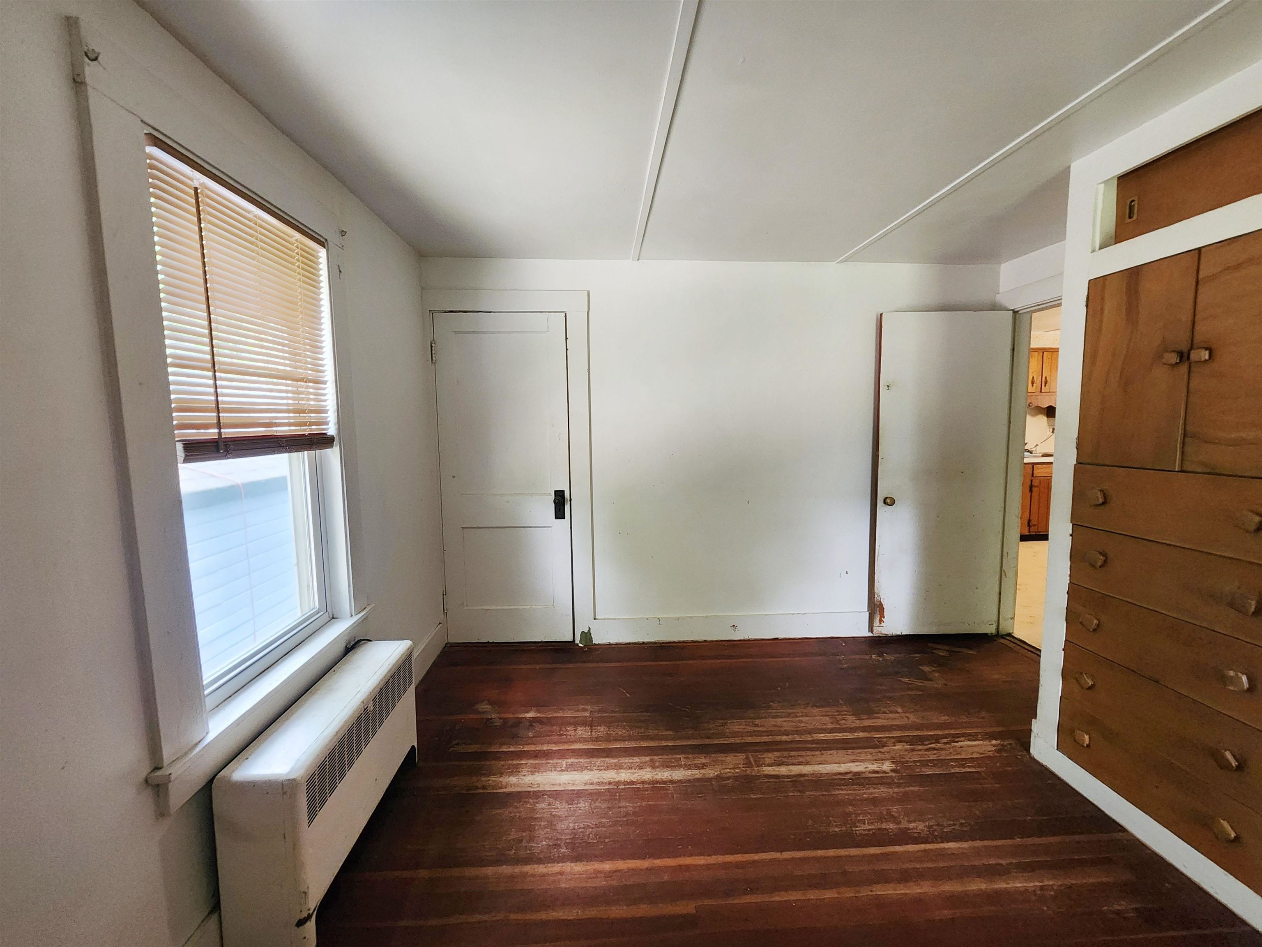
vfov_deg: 89.9
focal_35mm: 13
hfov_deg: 106.2
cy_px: 474
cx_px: 631
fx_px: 474
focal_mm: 2.2
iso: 400
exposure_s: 1/30
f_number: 2.2
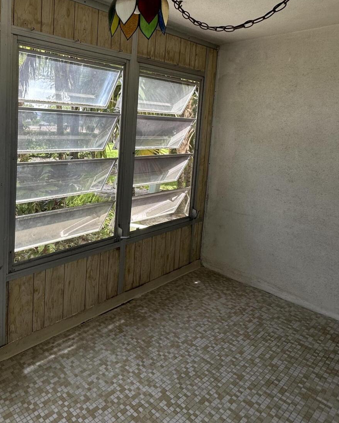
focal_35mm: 25
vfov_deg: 66.8
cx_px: 60
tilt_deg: -4.7
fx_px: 313
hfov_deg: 52.5
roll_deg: -2.9
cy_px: 154
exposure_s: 1/100
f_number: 2.2
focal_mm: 2.22
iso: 40
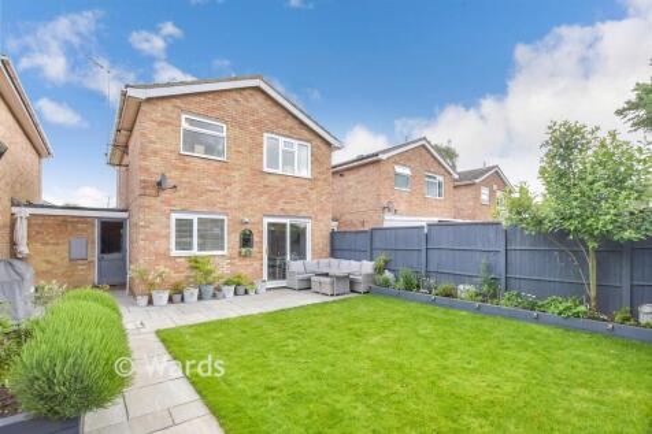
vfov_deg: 77.3
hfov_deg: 100.4
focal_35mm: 15
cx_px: 326
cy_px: 217
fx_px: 272
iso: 320
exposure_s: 1/160
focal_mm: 10
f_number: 8
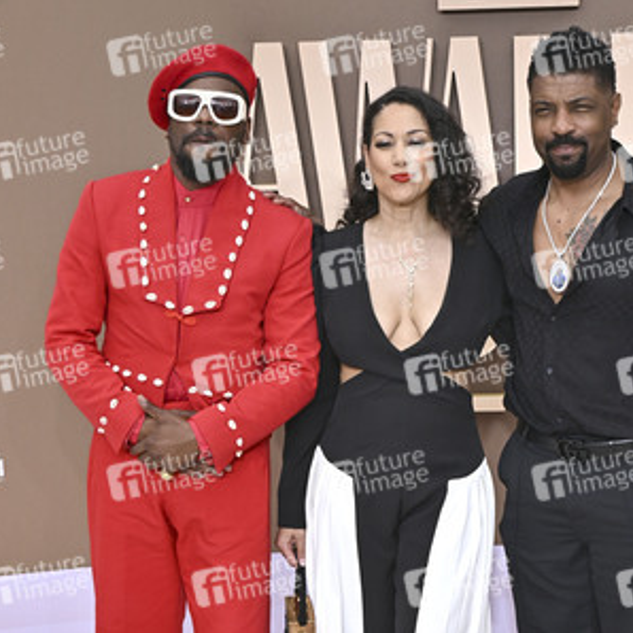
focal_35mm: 63
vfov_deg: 27.3
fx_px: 1303
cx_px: 403
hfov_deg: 27.2
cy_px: 316
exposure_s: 1/320
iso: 400
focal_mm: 49
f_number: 9
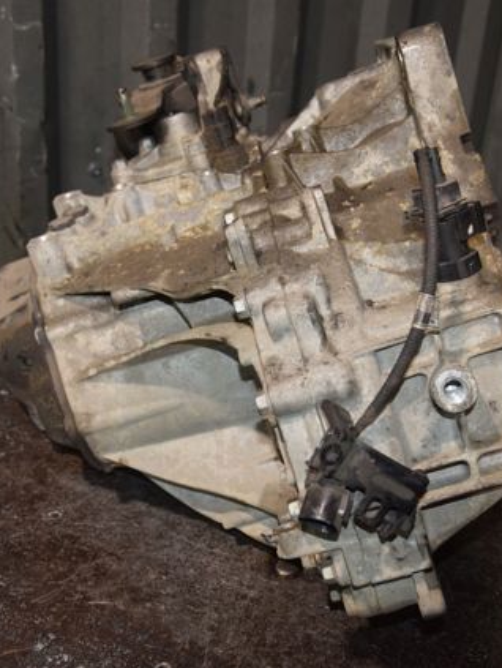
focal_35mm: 61
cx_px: 240
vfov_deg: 31.7
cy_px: 335
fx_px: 1178
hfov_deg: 24.1
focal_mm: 28
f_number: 5
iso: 800
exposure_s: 1/60
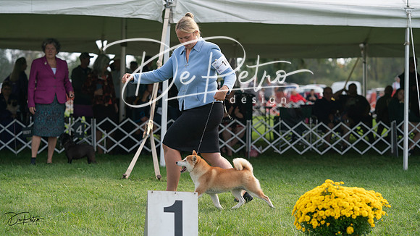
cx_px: 210
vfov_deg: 12.2
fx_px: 1108
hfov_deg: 21.5
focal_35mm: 100
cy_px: 118
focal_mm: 95
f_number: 3.5
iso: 400
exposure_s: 1/2000
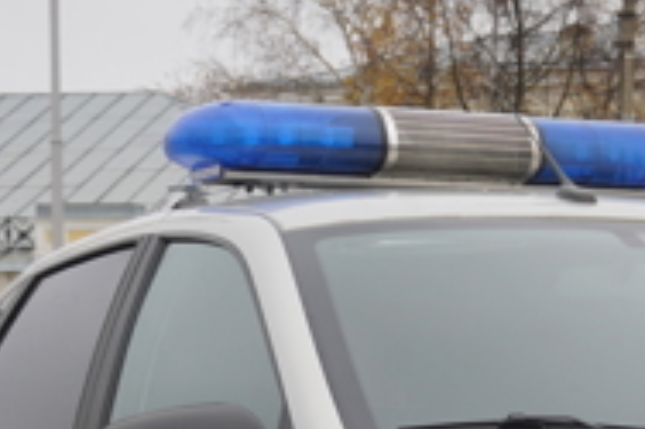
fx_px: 3544
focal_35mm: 198
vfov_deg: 6.9
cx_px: 974
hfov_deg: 10.1
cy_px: 542
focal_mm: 33
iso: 100
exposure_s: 1/160
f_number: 4.5
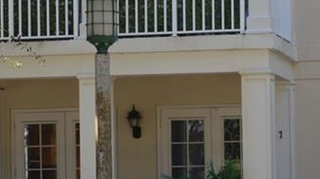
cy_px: 143
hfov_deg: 13.1
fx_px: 1391
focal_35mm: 164
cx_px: 251
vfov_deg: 7.4
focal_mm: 22
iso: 180
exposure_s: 1/125
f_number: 5.6
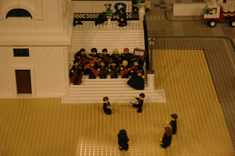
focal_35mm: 105
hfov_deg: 19.5
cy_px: 78
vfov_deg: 13.0
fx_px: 685
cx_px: 118
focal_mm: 70
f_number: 4.5
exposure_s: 1/80
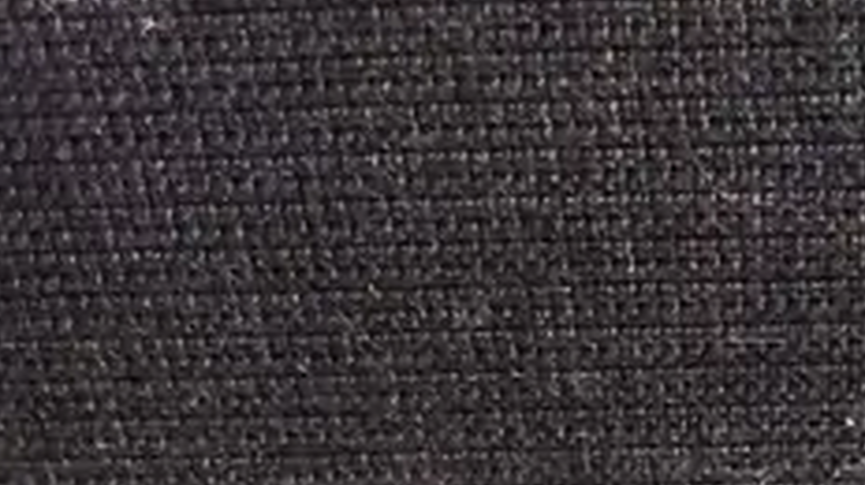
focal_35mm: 130
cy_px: 1862
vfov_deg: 7.2
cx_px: 1223
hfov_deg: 15.5
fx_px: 2979
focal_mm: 2.87
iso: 250
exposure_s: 1/100
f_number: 2
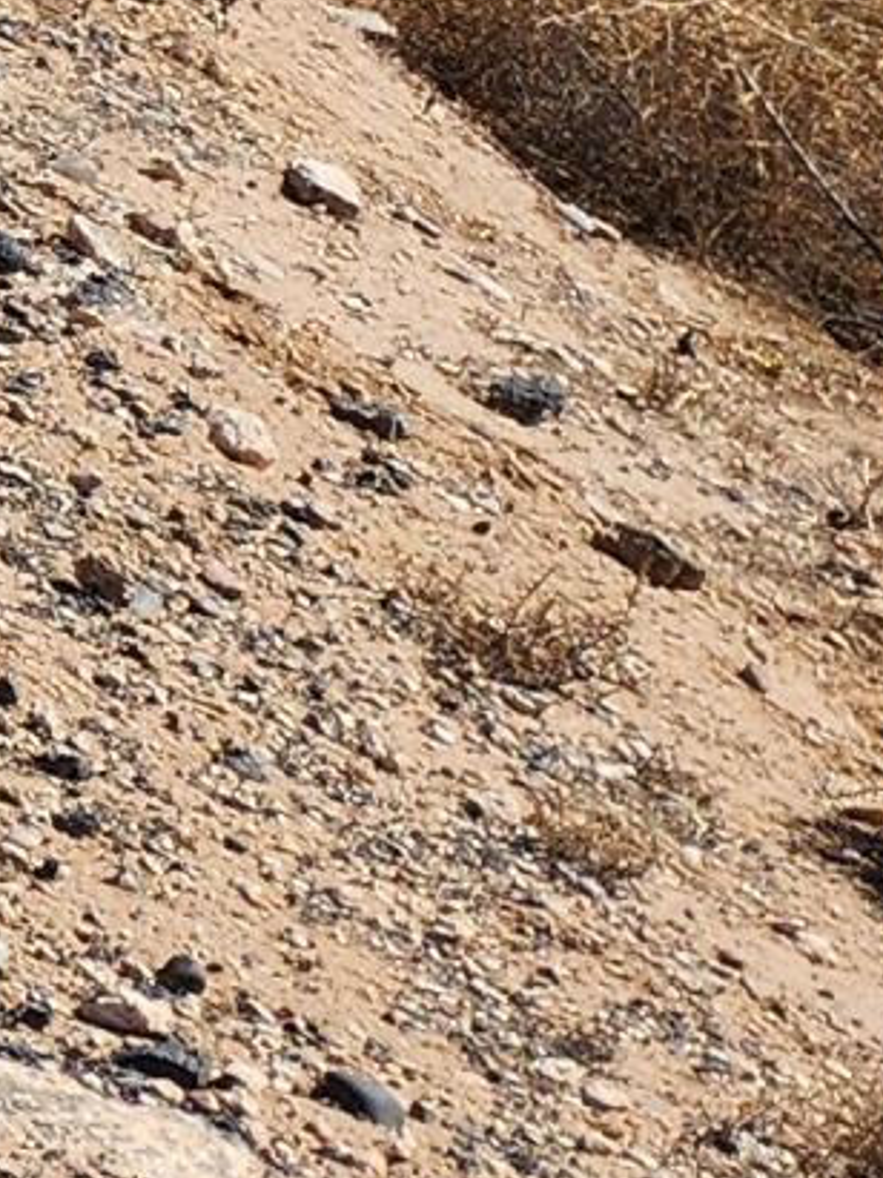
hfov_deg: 6.1
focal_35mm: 168
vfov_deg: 10.9
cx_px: -3397
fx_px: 5717
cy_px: -1086
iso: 12
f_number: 1.8
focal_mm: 6.4
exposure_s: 1/1283
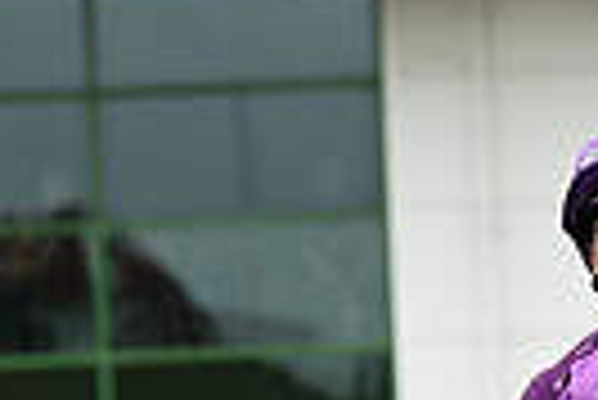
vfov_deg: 2.7
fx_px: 8381
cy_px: 811
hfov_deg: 4.1
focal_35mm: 504
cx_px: 922
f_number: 4.5
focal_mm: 116
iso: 1250
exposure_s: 1/2000
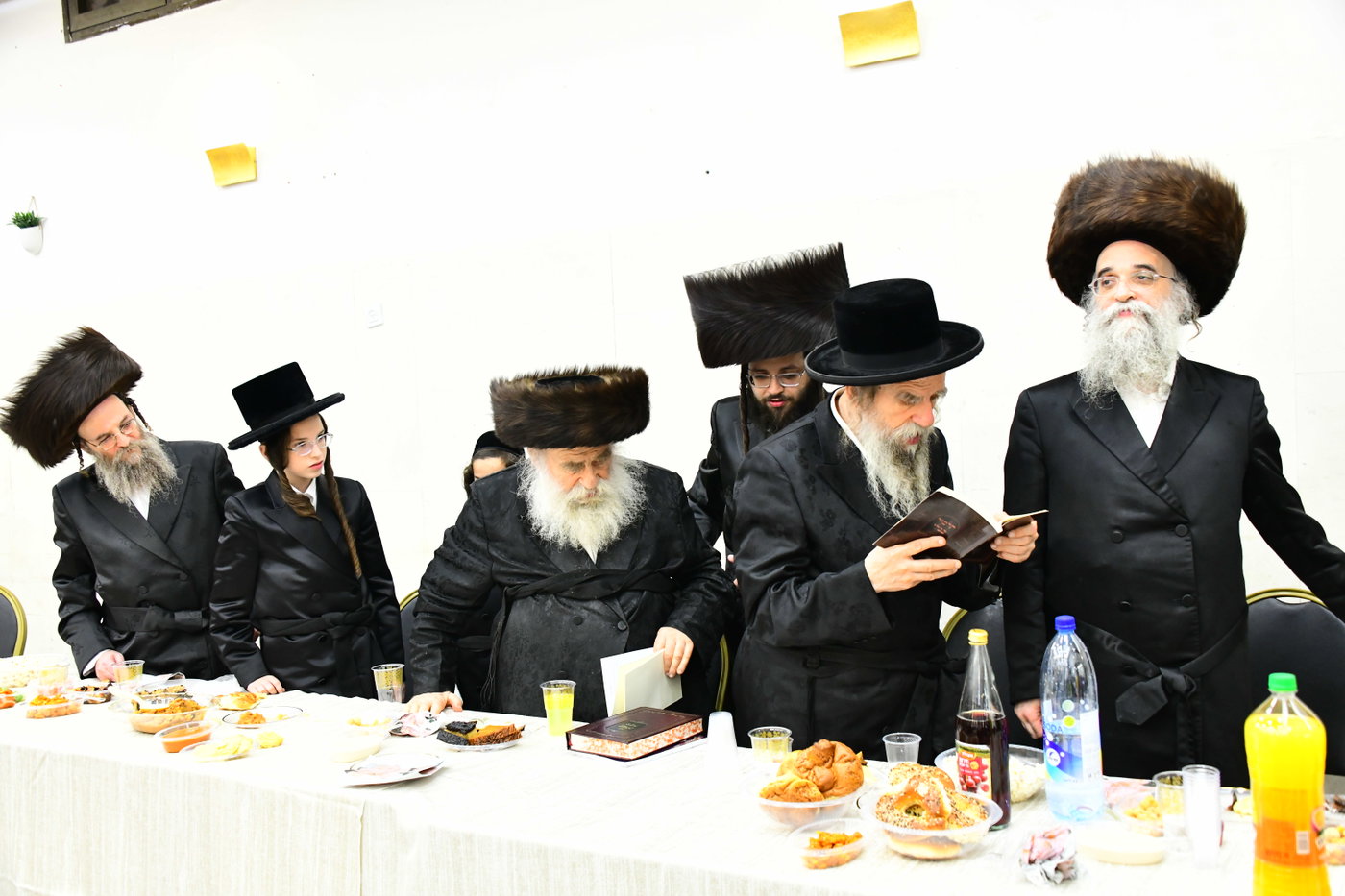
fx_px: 1270
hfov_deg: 55.8
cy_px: 448
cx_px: 672
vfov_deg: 38.9
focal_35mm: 34
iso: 4000
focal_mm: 34
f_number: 5.6
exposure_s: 1/100
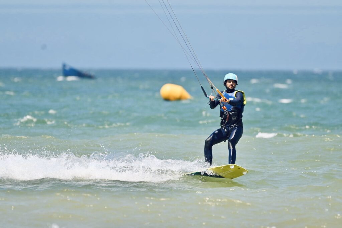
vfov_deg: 1.8
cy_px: 114
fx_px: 7126
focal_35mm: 750
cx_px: 171
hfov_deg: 2.7
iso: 100
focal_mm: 500
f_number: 6.7
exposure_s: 1/750
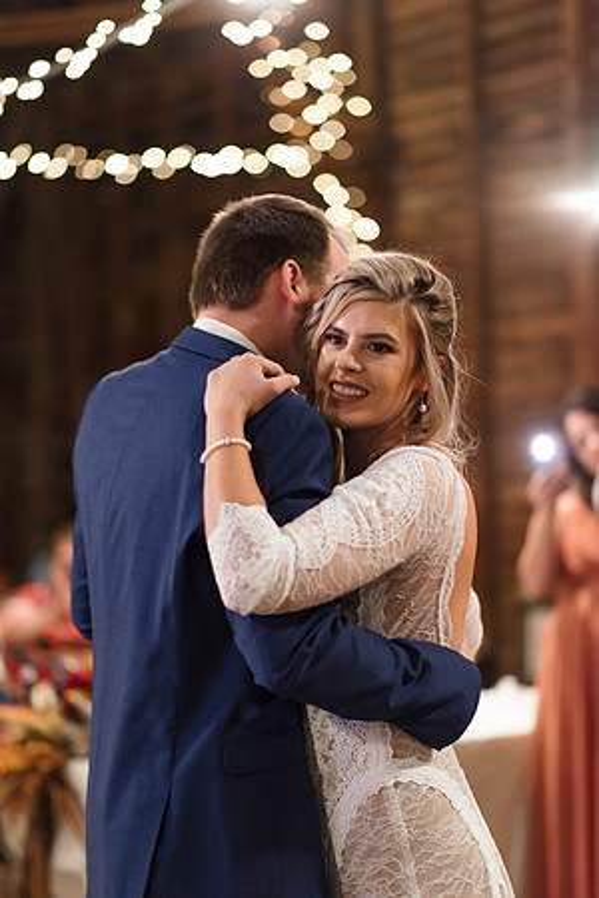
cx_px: 300
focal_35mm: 85
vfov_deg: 23.9
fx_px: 2121
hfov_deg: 16.1
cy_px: 449
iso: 1600
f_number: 1.8
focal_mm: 85
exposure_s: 1/125
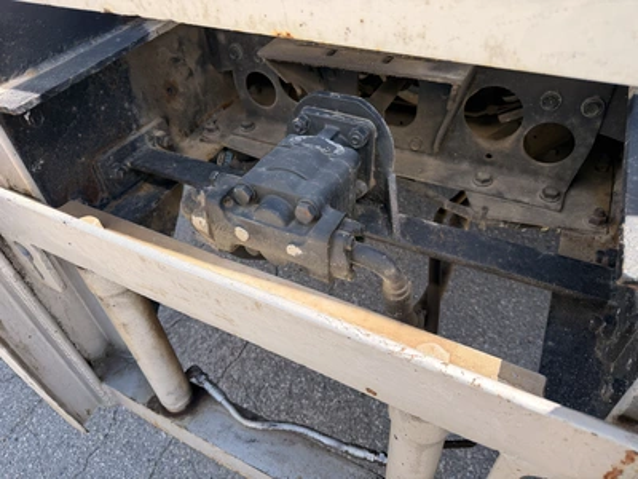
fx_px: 442
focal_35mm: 24
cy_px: 240
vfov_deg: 56.8
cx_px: 319
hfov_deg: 71.6
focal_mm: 6.76
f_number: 1.78
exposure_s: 1/1653
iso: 100
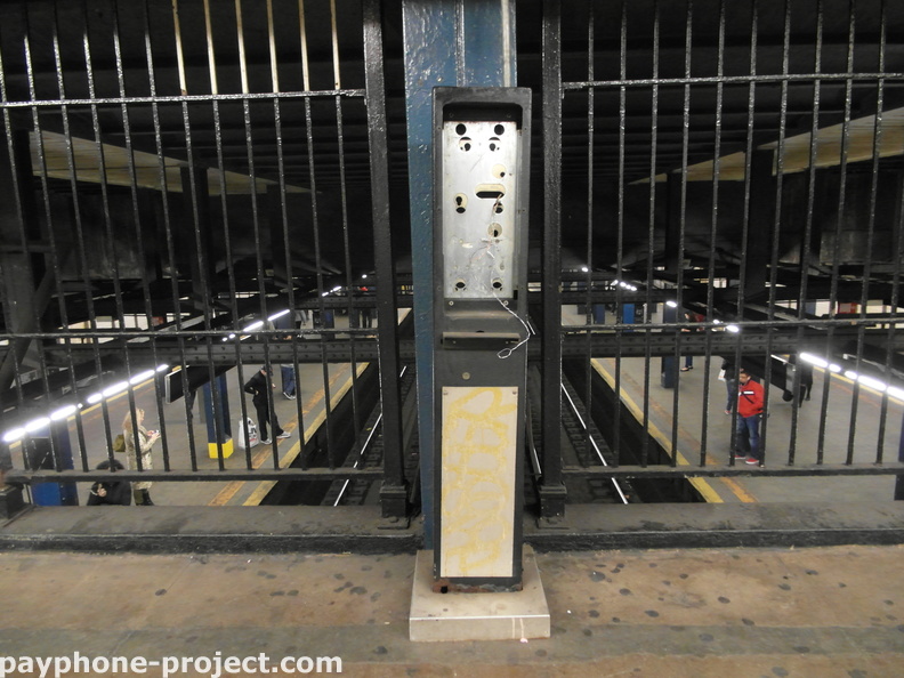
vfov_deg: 58.9
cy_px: 339
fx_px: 601
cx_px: 452
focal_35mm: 23
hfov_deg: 73.9
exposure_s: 1/20
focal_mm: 4.1
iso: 800
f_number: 2.8
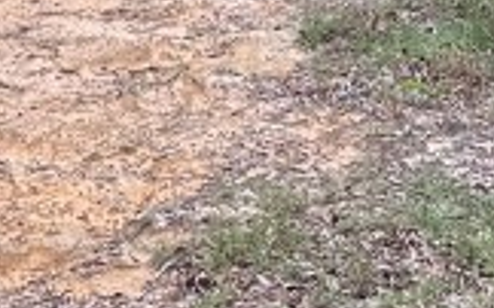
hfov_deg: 12.8
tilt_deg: -9.5
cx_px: -3
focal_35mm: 161
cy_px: -293
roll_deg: +0.8
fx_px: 2166
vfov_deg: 7.8
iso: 80
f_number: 1.78
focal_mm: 6.86
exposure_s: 1/646
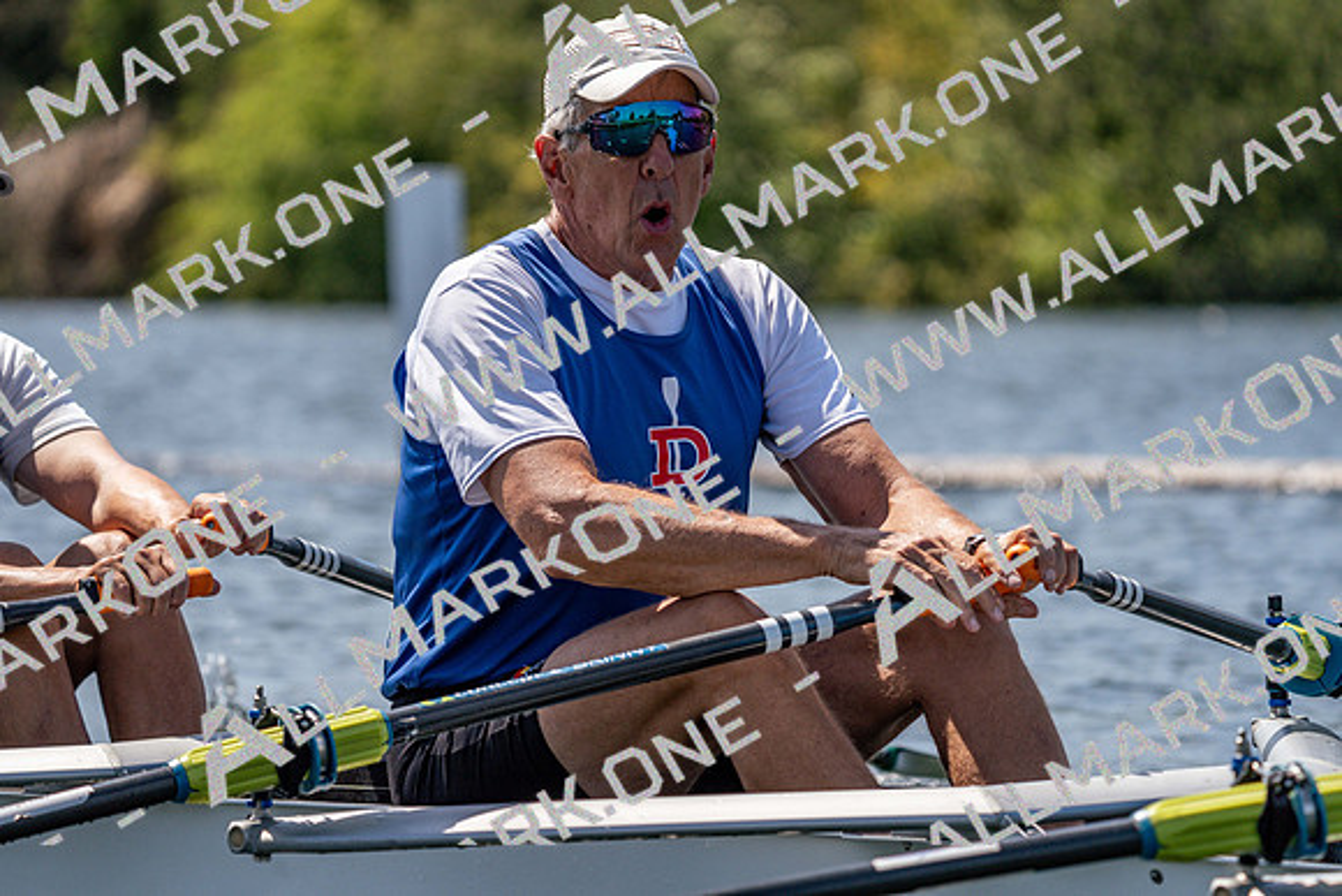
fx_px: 10179
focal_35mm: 273
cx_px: 671
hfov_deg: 7.5
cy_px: 448
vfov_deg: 5.0
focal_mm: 273
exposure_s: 1/2000
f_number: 5.6
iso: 250
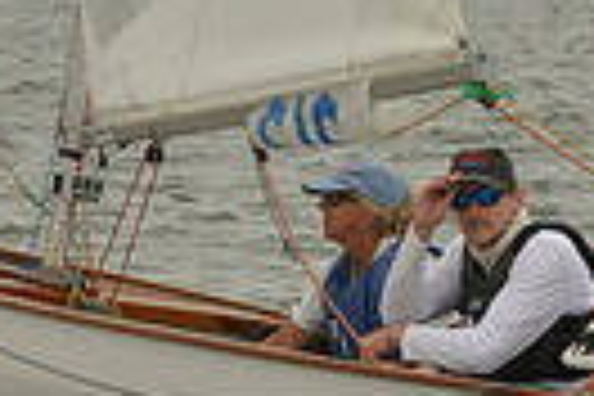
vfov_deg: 4.5
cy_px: 349
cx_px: 382
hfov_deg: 6.7
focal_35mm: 307
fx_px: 5065
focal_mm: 70
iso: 400
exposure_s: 1/1250
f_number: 6.3
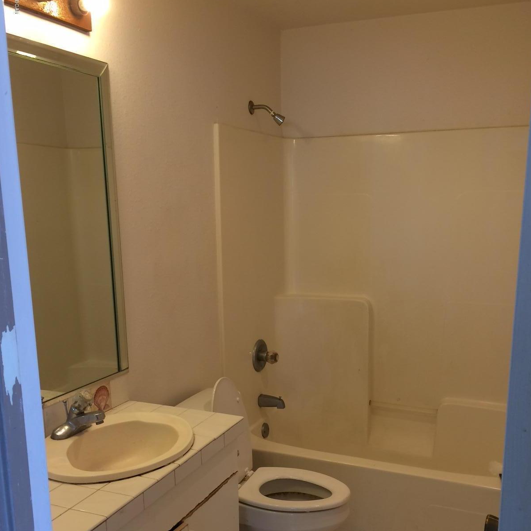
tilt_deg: -12.6
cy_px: 342
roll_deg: -0.2
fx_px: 607
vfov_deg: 46.7
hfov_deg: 47.2
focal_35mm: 35
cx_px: 271
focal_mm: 4.15
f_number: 2.2
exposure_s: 1/30
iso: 50
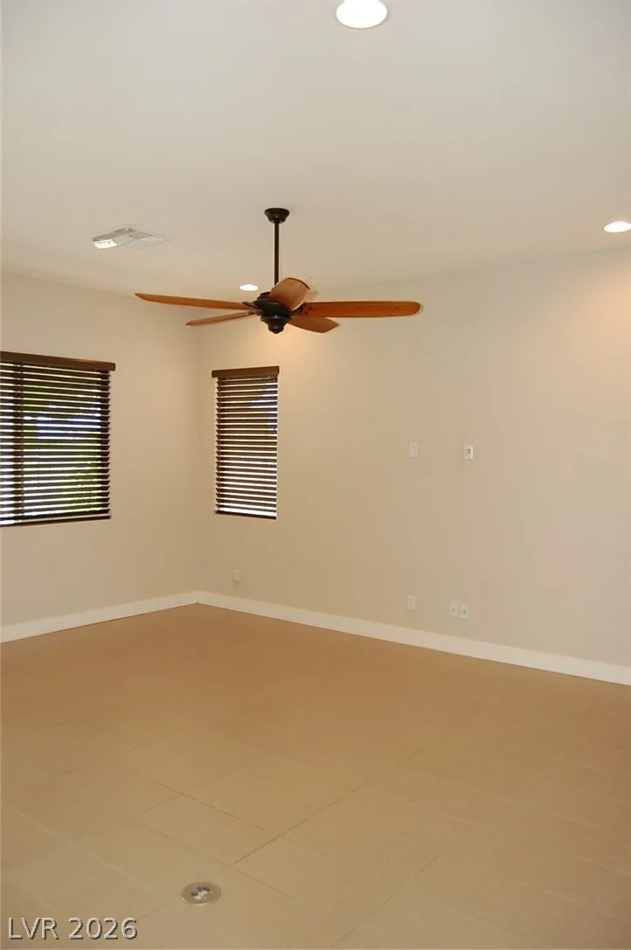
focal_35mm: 27
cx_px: 316
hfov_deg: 47.8
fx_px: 712
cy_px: 475
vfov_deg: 67.4
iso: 400
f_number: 3.5
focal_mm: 18
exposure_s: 1/60
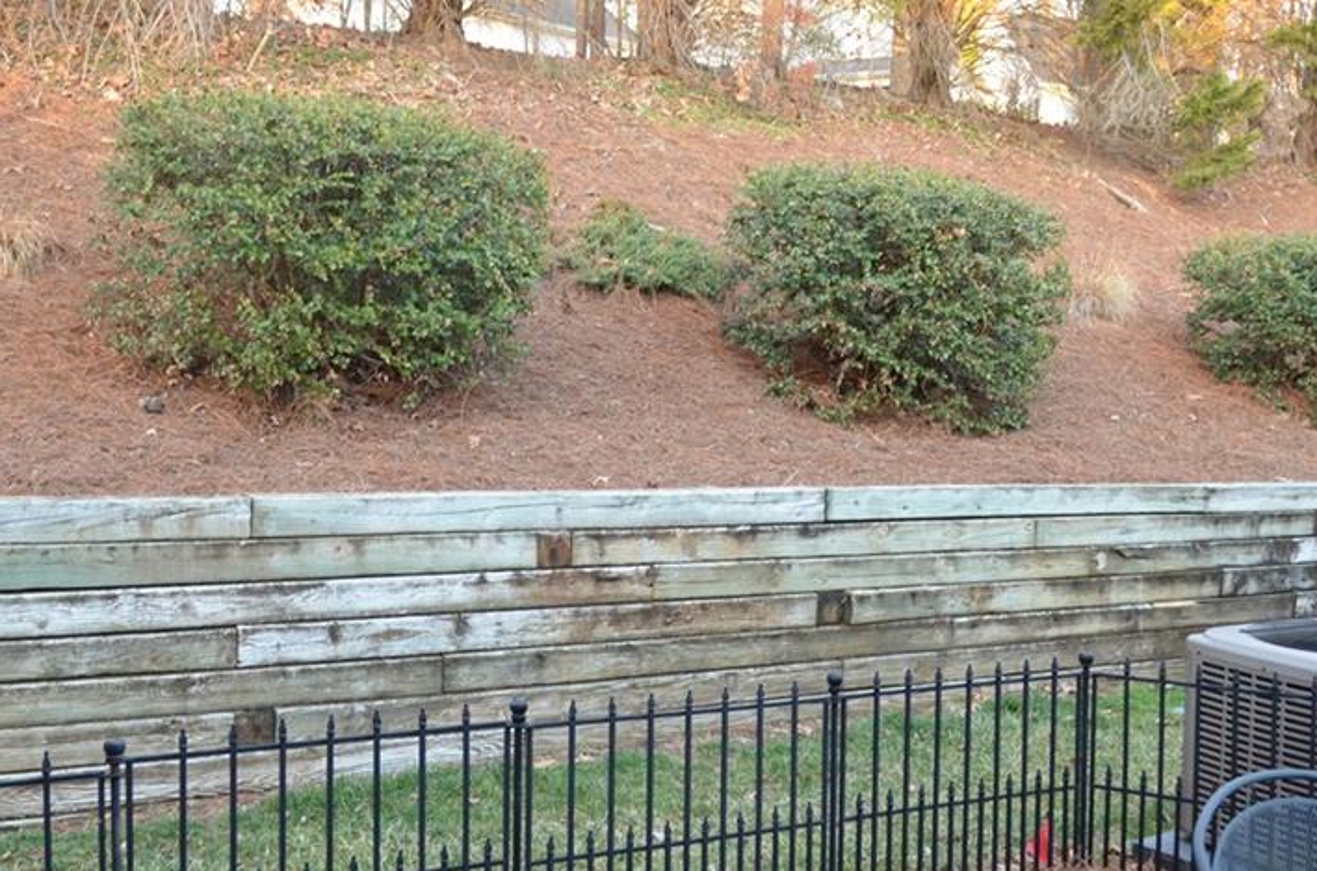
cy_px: 421
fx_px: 1423
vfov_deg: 34.0
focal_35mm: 39
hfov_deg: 49.7
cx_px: 650
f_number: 4
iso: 720
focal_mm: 18
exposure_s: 1/60
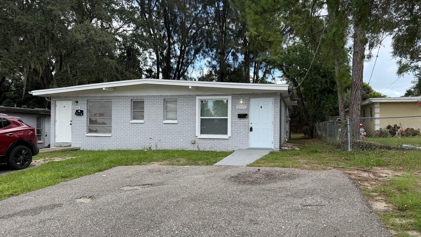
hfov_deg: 69.8
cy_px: 125
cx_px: 210
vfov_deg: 42.9
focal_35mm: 27
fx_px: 301
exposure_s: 1/1618
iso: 80
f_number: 1.78
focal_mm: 6.76
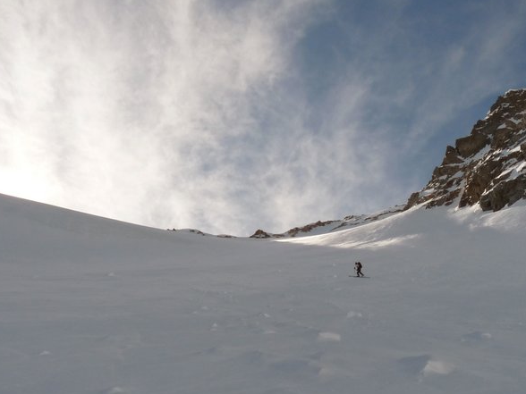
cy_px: 320
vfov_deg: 30.1
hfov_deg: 40.3
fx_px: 714
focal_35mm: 47
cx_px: 303
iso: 100
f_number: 7.1
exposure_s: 1/400
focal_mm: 4.8
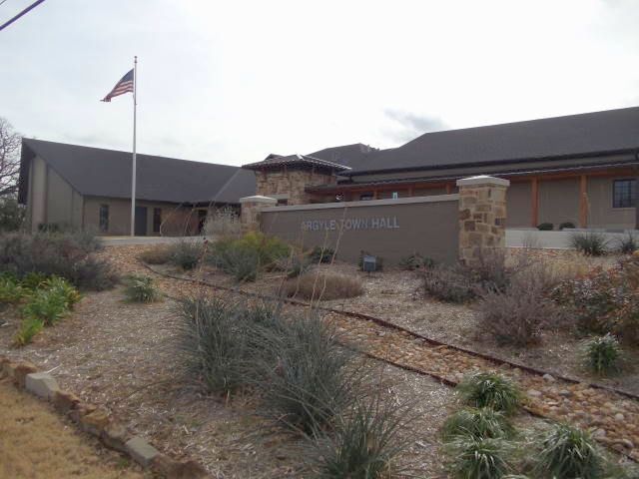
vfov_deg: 32.9
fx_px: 812
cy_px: 240
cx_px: 320
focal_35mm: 44
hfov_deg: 42.9
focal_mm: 6
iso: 100
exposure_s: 1/250
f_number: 7.1
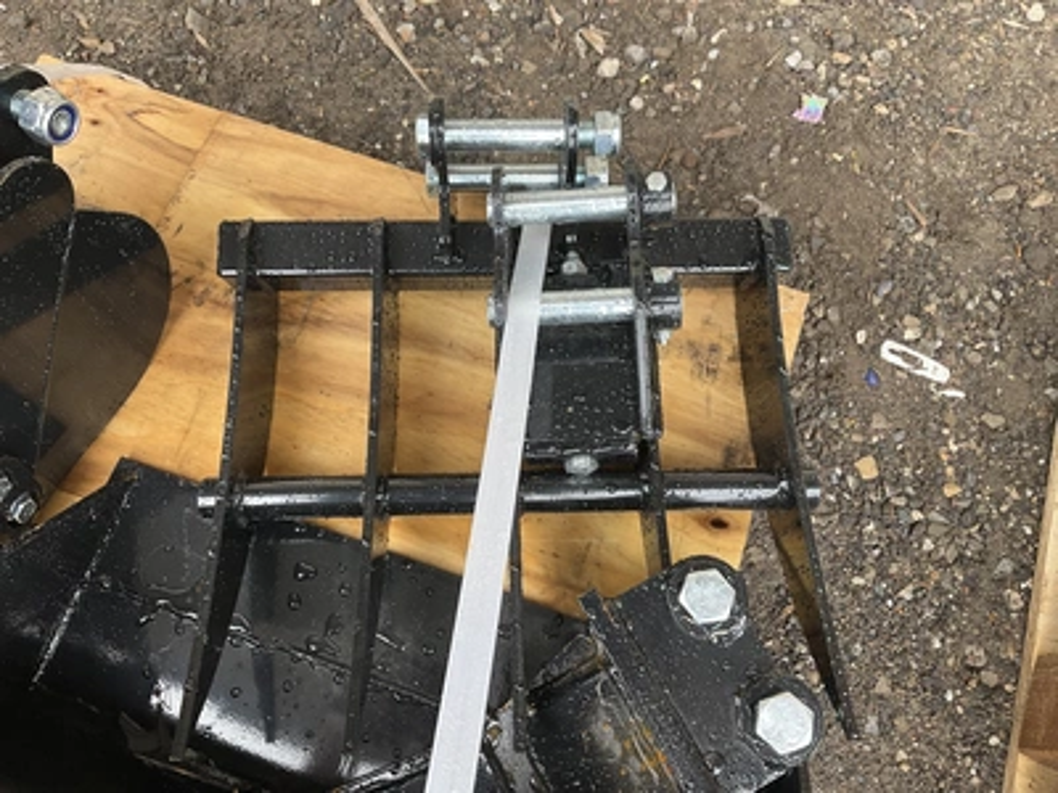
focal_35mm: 29
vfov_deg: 48.2
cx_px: 529
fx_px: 886
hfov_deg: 61.7
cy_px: 396
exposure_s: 1/122
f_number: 1.8
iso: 50
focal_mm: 3
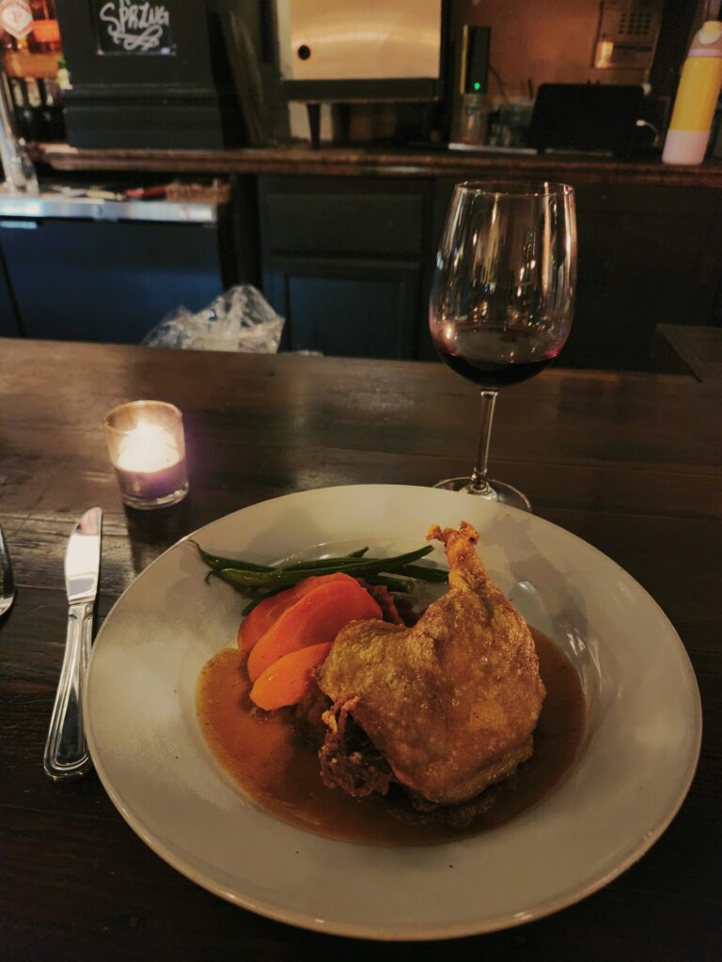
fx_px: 640
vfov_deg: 73.9
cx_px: 361
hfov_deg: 58.9
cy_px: 481
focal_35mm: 23
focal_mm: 5.4
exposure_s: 1/20
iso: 1250
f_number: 1.8
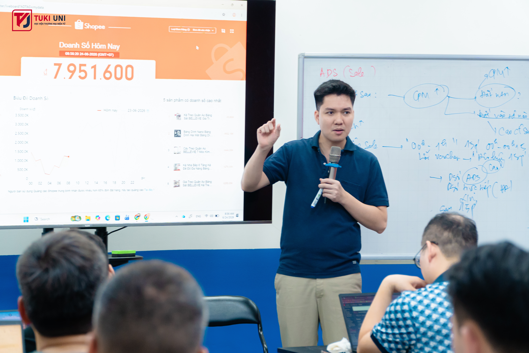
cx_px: 264
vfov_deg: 12.9
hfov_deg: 19.2
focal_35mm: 106
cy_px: 176
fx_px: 1565
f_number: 4
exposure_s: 1/125
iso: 1600
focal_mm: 71
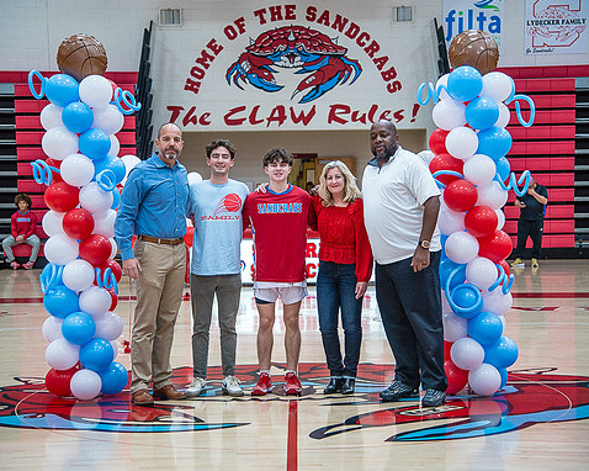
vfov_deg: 20.7
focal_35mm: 74
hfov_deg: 25.7
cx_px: 290
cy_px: 237
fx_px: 1289
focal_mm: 65
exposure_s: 1/320
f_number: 4
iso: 2000
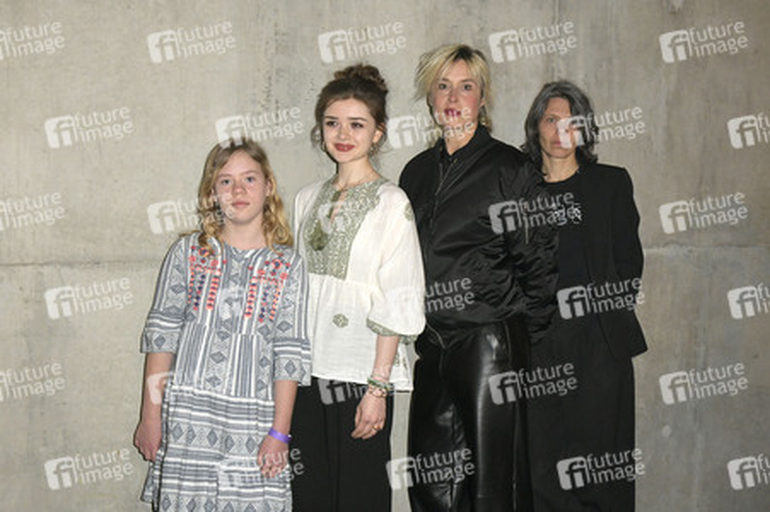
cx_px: 385
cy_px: 256
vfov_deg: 35.0
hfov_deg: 50.7
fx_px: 812
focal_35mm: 38
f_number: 6.3
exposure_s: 1/250
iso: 2500
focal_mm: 38
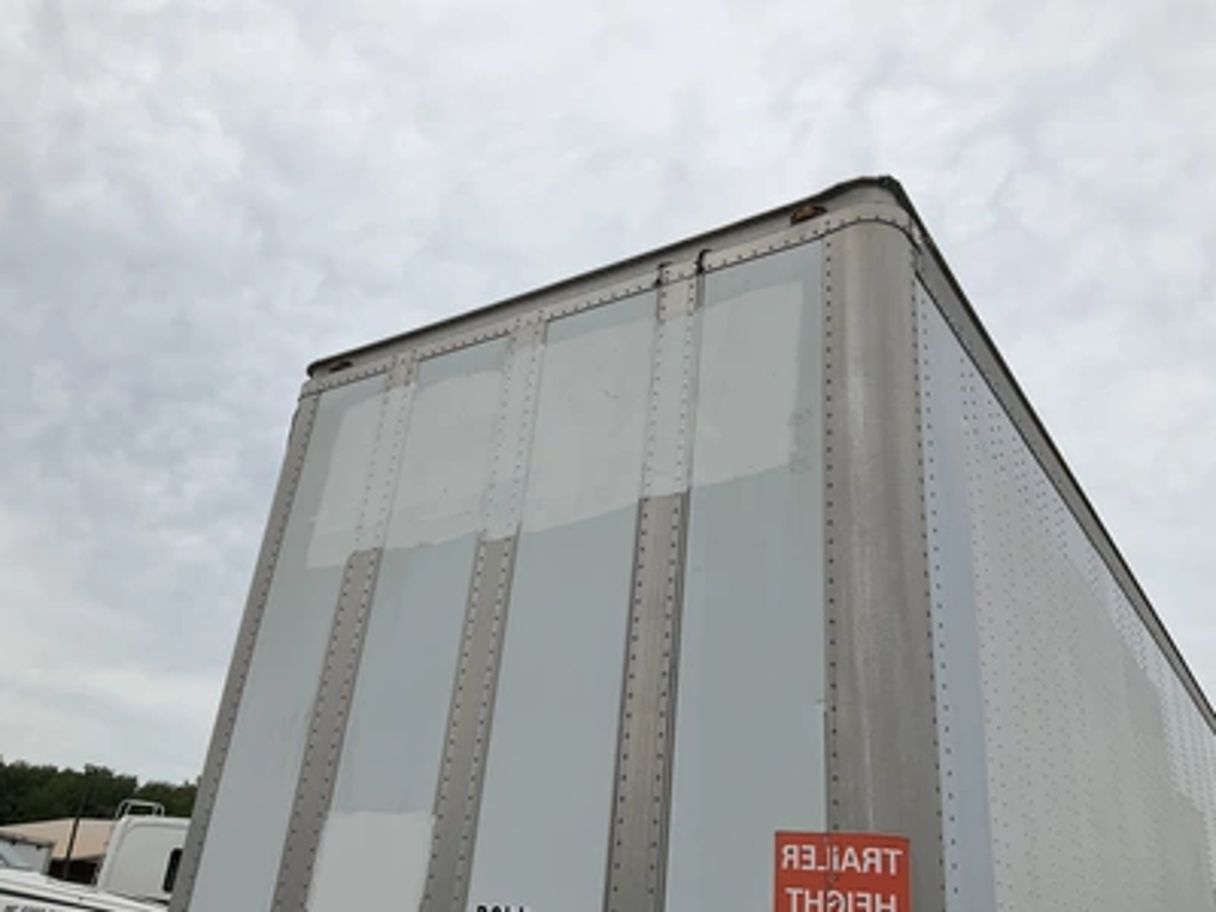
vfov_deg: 48.2
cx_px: 608
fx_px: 1019
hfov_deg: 61.7
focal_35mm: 29
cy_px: 456
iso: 25
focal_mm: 3
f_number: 1.8
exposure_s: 1/3534
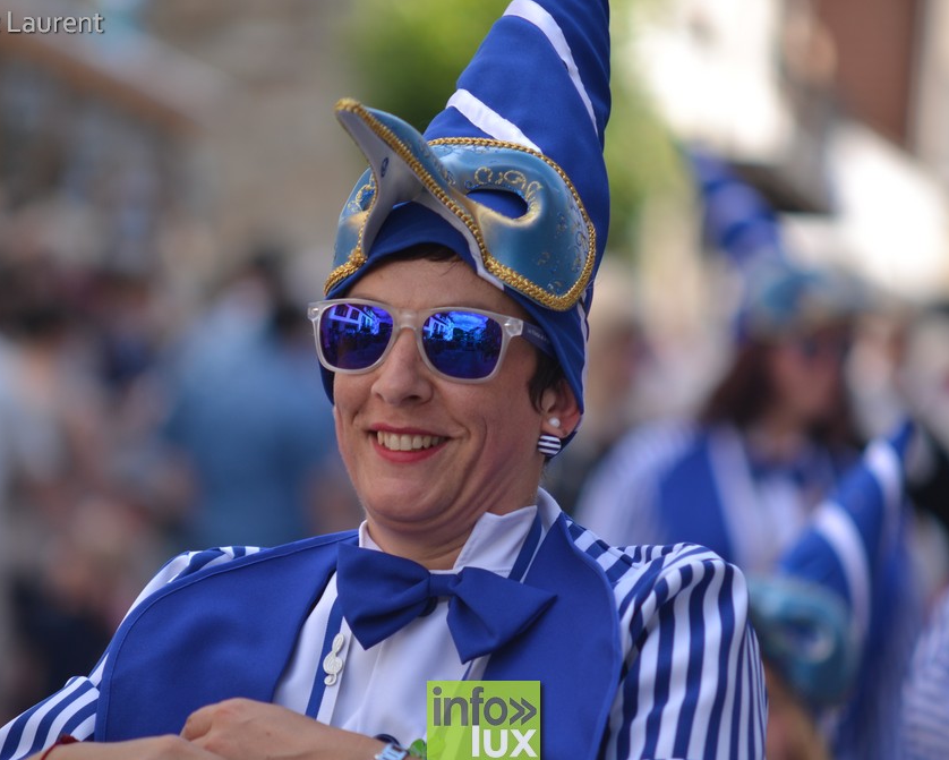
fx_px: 7249
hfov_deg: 7.5
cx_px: 484
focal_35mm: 258
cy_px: 386
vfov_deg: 6.0
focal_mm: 150
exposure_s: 1/500
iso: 100
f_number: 2.8
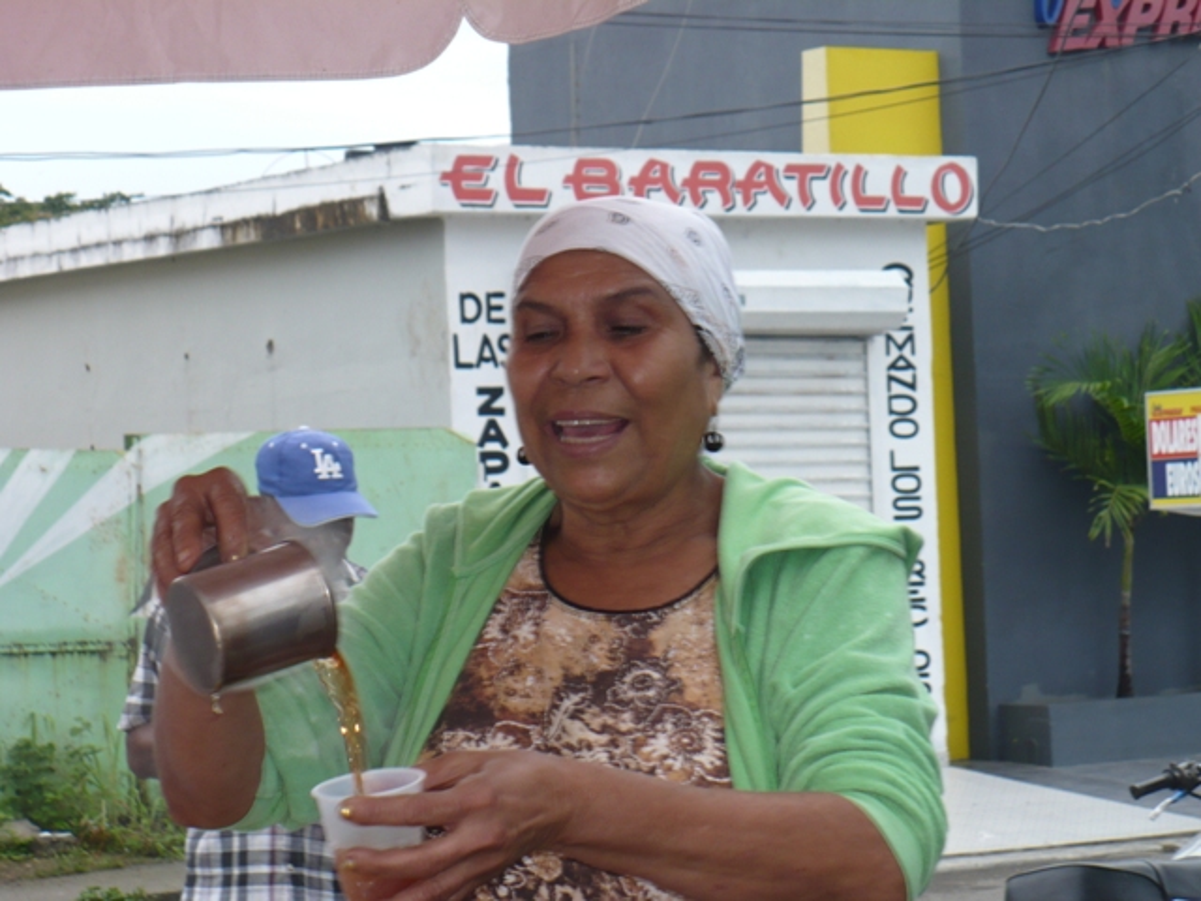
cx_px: 600
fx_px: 3400
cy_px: 450
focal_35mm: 98
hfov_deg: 20.0
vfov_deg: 15.1
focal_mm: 16.1
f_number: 3.5
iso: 100
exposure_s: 1/50
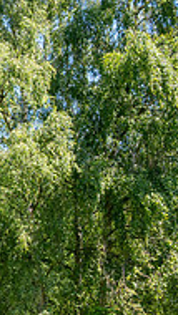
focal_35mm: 93
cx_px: -274
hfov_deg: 10.7
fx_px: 780
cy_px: 253
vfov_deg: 22.6
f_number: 9
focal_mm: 29
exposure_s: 1/500
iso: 400
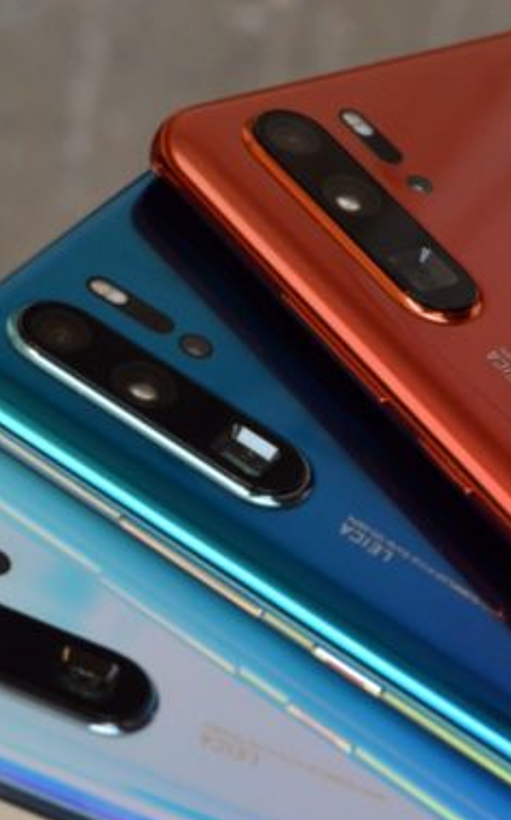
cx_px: 41
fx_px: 2987
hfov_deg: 9.7
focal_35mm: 134
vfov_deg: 15.6
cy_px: 430
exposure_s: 1/200
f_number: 10
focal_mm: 55
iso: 1600
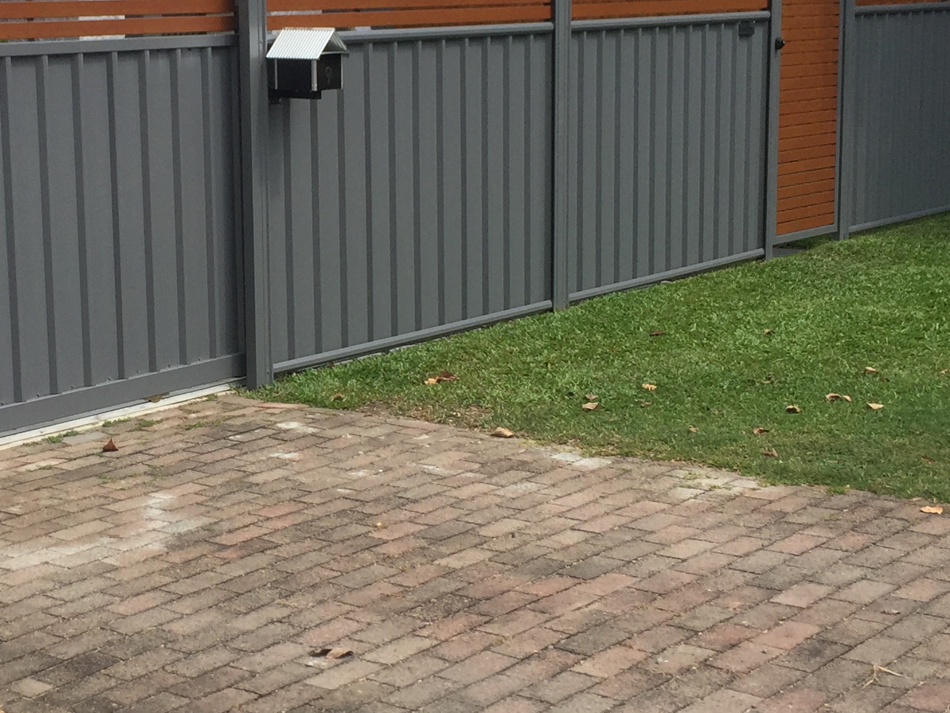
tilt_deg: -9.2
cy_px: 301
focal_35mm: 67
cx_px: 212
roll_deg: -1.2
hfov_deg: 28.4
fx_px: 1839
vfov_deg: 21.9
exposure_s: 1/1647
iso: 32
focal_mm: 4.15
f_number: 2.2
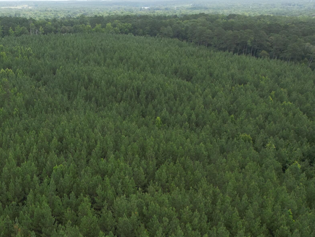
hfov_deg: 38.5
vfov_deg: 30.8
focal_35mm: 46
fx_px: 419
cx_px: 34
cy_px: 186
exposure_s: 1/1250
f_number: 1.7
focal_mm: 6.72
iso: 120
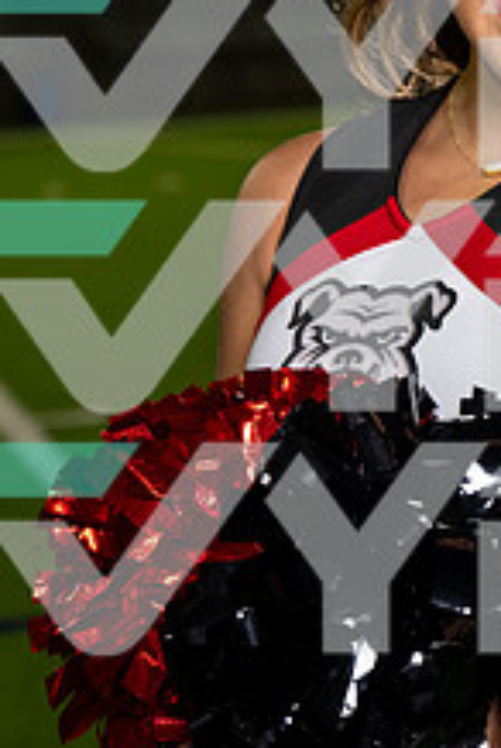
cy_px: 309
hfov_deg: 10.1
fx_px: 2830
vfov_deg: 15.1
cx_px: 446
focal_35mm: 136
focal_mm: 66
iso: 640
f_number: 4.5
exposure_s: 1/250
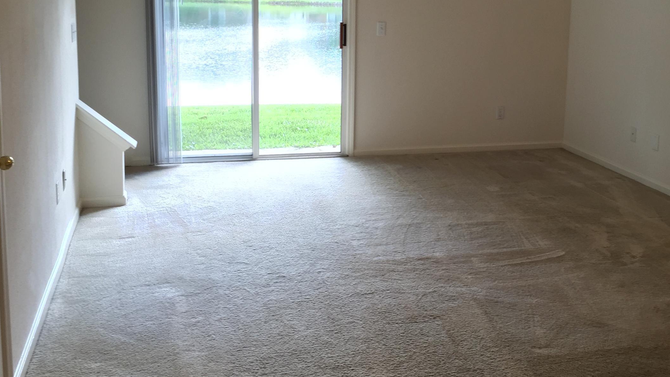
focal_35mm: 45
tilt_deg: -8.6
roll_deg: -2.0
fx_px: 800
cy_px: 92
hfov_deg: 45.1
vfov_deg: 26.2
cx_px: 415
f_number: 2.2
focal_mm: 4.15
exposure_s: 1/30
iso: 32
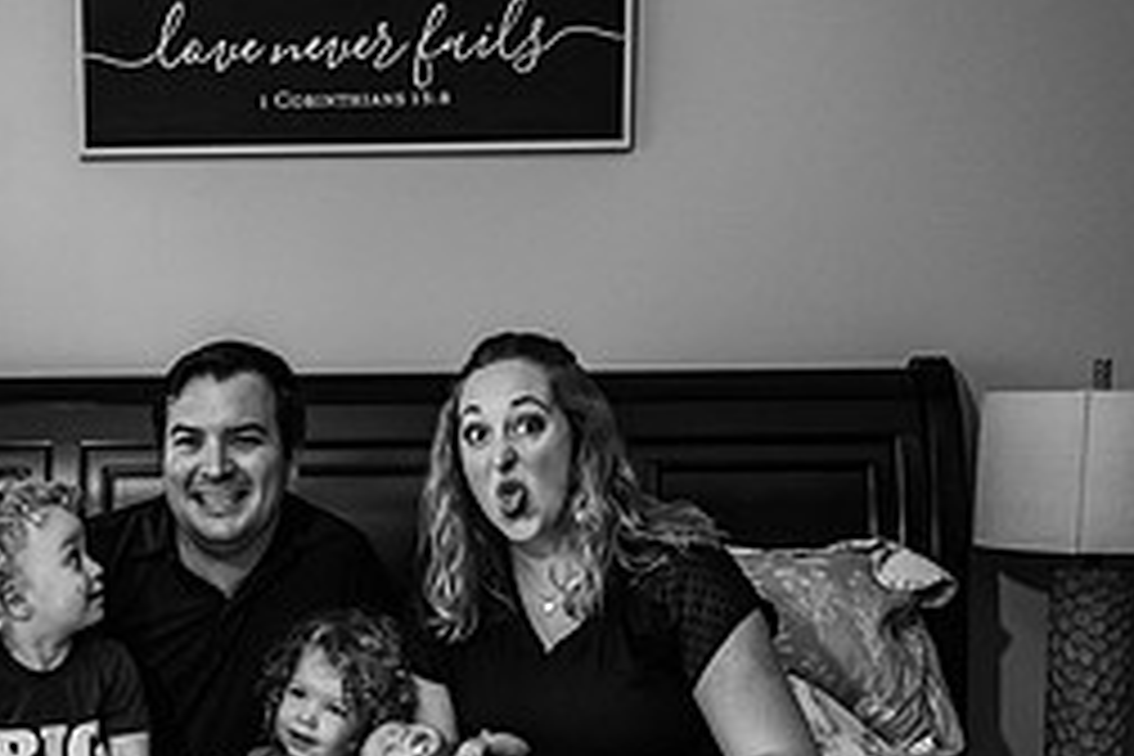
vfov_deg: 22.5
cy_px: 677
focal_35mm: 59
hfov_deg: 33.3
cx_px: 292
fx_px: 1858
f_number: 2.8
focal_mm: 25
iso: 800
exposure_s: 1/250
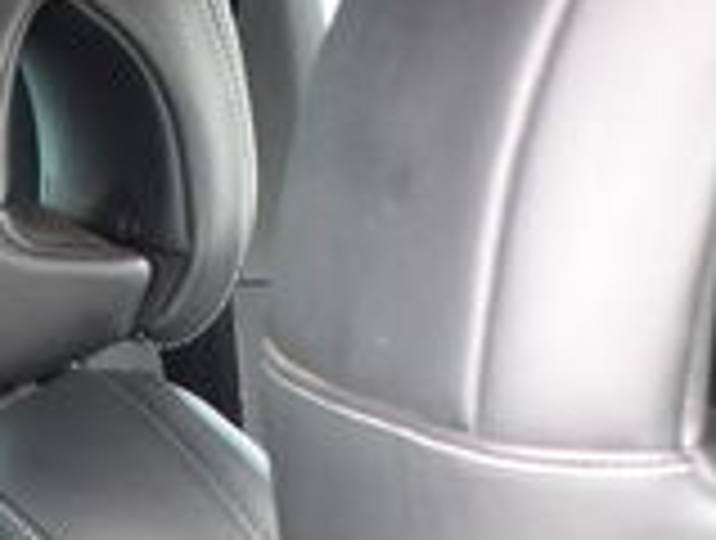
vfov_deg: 7.5
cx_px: -18
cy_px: 1478
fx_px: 3752
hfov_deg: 10.8
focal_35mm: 181
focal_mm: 20
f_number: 4
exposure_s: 1/60
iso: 720
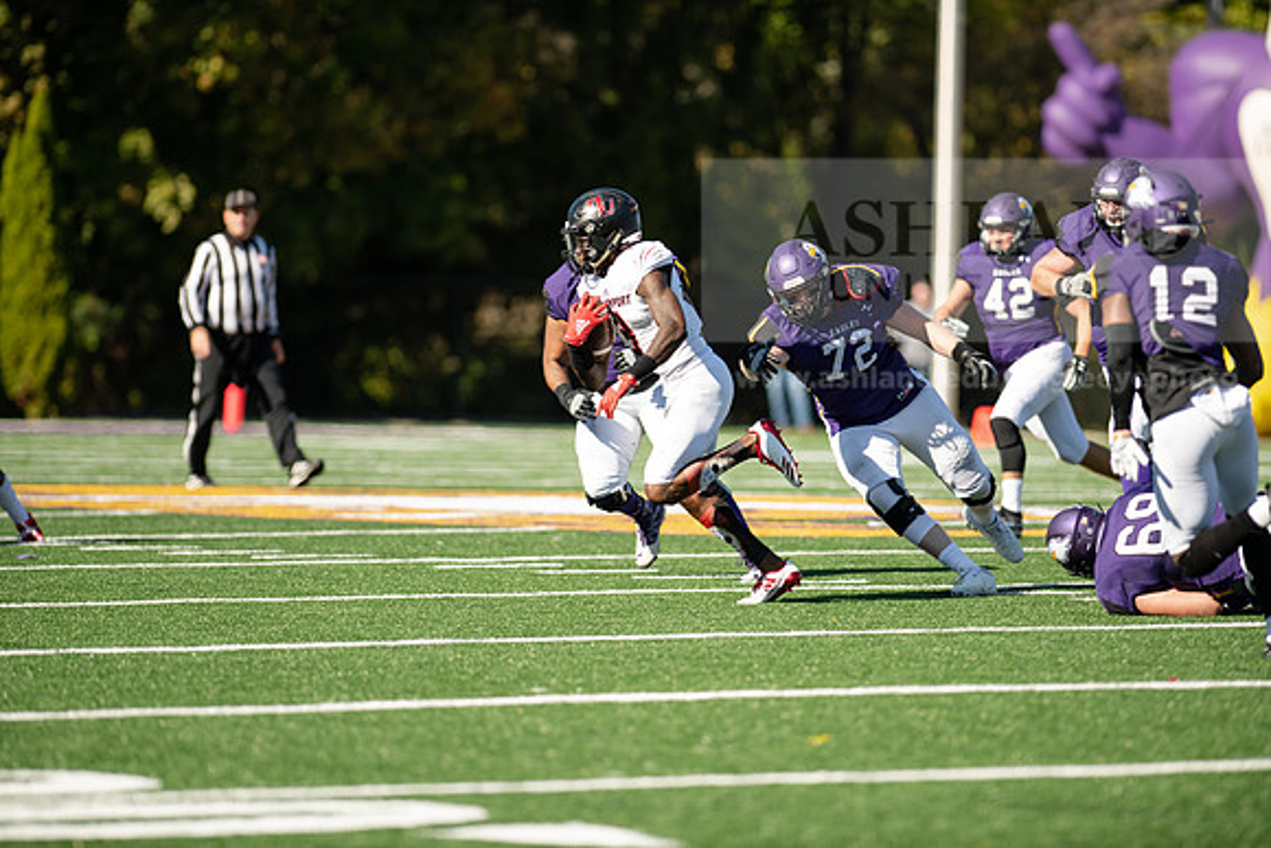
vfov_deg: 4.6
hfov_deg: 6.9
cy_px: 424
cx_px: 636
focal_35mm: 300
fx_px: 10594
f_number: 3.2
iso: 200
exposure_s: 1/1600
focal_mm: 300
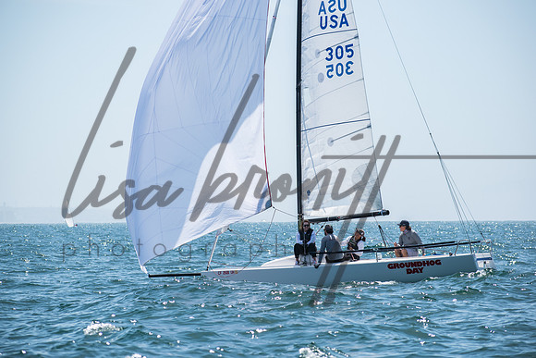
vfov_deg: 7.8
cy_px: 179
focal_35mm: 177
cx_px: 268
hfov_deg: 11.6
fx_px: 2634
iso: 200
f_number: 6.3
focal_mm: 116
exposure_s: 1/1000
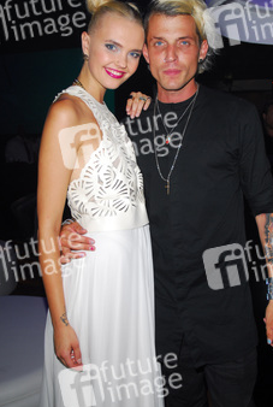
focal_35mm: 39
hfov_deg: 34.3
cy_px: 201
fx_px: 441
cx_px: 156
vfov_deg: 49.5
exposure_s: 1/60
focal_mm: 22
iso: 200
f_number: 5
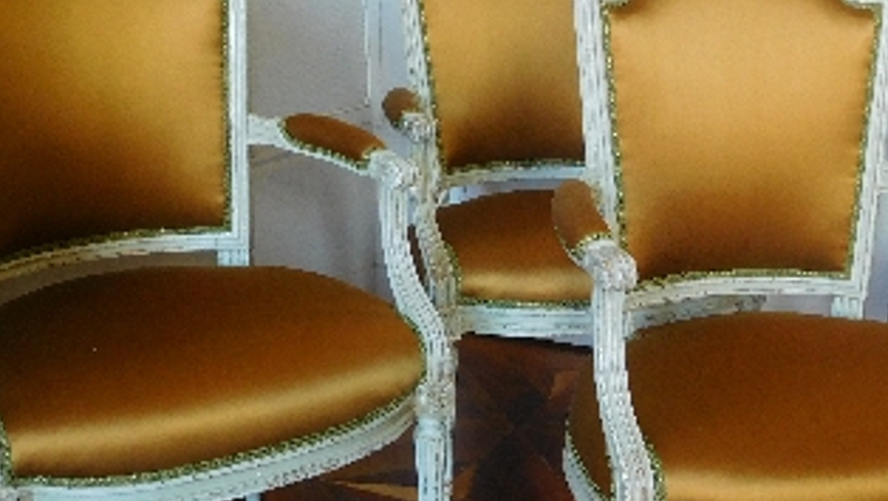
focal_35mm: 52
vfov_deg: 23.1
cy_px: 269
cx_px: 622
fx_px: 1225
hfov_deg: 39.2
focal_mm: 4.5
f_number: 3.4
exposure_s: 1/15
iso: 200
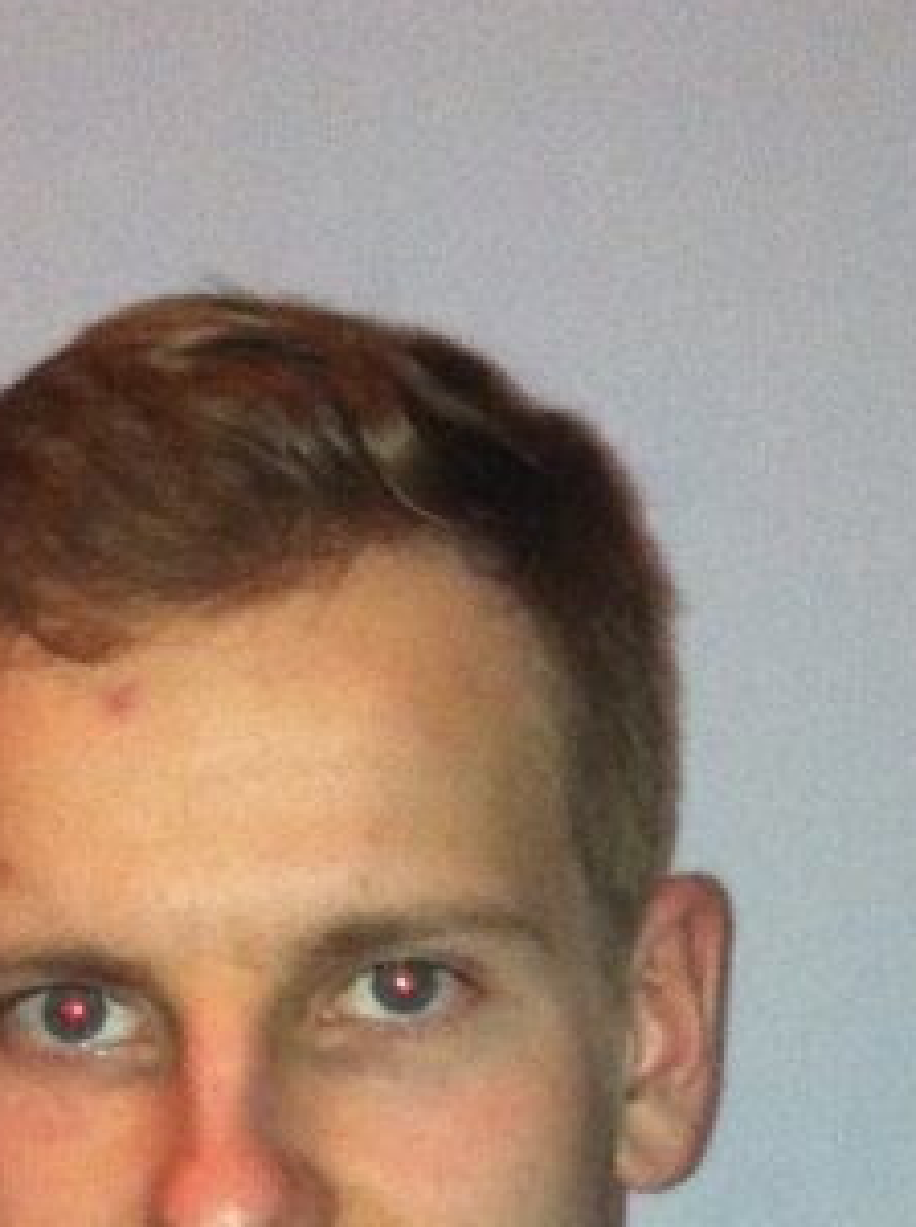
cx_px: 478
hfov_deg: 10.6
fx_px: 4954
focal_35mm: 140
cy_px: 1685
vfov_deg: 13.5
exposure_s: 1/15
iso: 200
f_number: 2.8
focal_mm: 3.85
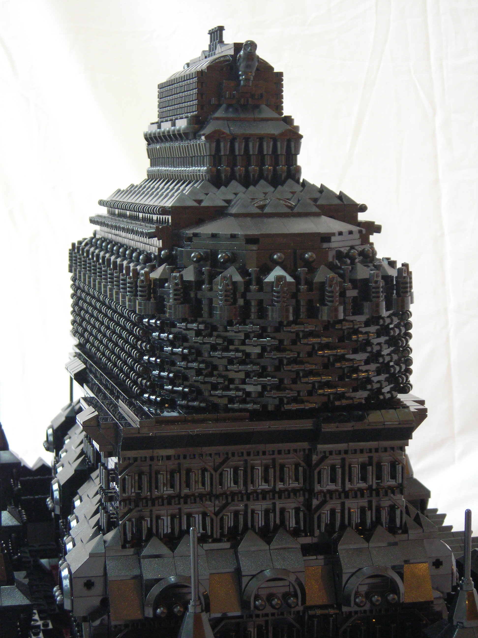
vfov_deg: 25.3
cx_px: 239
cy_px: 319
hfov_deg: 19.1
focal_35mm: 77
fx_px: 1418
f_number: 4.2
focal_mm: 12.7
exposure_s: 1/2
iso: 200
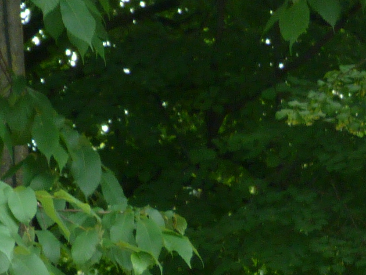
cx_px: 517
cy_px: 707
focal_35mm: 233
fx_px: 2464
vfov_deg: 6.1
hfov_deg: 8.3
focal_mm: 8.1
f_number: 3.2
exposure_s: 1/60
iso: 100
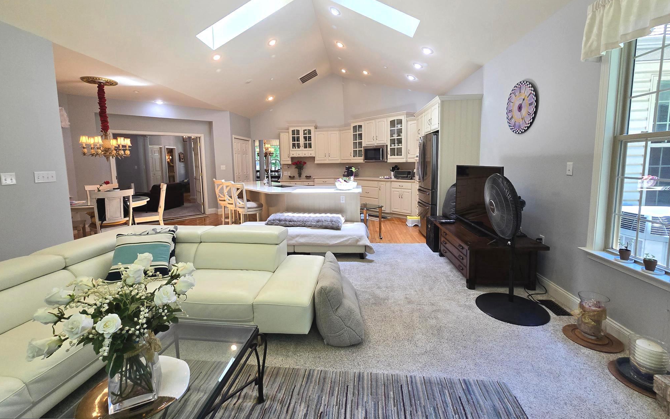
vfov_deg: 78.5
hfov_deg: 105.3
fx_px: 256
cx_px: 333
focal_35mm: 14
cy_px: 191
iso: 80
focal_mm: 2.2
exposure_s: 1/120
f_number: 2.2
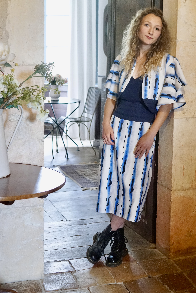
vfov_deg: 50.7
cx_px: 98
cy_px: 146
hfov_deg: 35.1
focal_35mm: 38
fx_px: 310
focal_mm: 38
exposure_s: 1/40
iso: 6400
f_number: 4.5
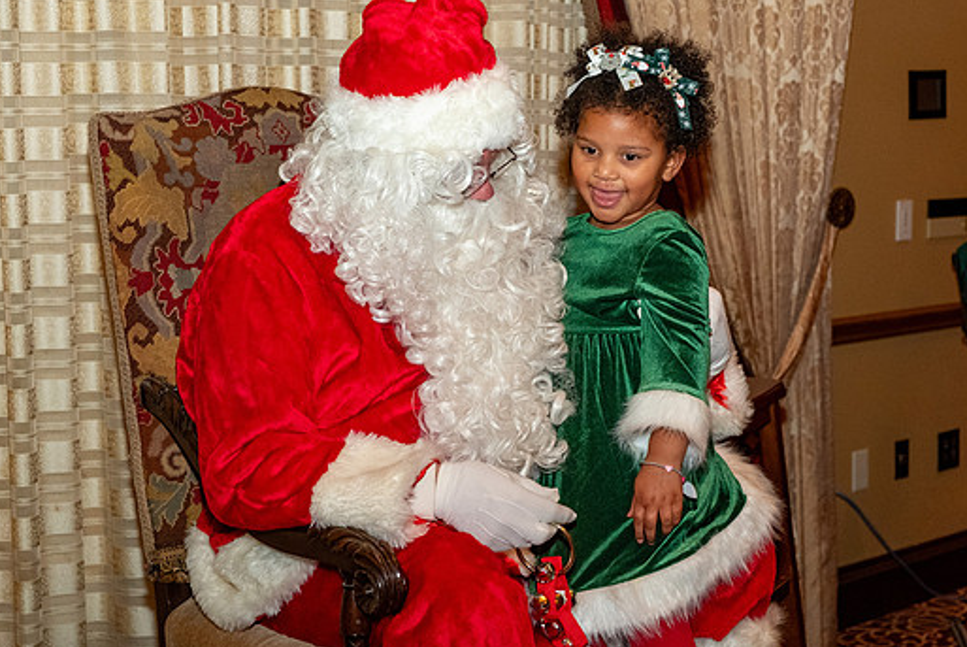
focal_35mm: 61
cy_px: 314
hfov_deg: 32.8
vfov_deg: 22.3
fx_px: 1640
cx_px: 535
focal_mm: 35.8
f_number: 3.6
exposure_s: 1/125
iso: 2500
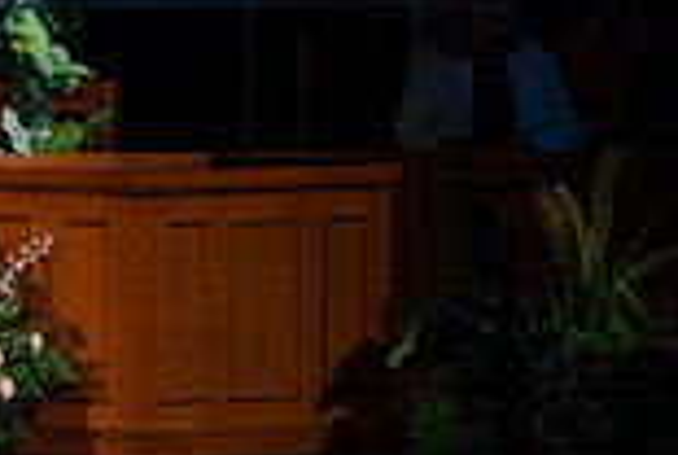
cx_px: -289
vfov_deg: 2.1
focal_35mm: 672
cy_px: 59
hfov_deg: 3.1
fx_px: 12680
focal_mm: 180
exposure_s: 1/160
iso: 1250
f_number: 2.8
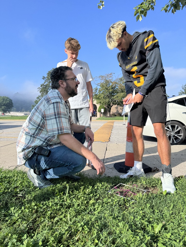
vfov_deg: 71.6
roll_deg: +1.3
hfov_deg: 56.8
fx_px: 172
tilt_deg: -2.3
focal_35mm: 24
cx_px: 93
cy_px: 124
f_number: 1.78
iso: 80
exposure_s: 1/2604
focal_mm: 6.76
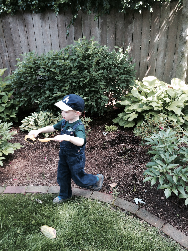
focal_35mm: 29
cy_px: 126
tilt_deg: -28.2
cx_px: 94
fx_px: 210
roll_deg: +3.7
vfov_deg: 61.7
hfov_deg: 48.2
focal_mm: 4.15
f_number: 2.2
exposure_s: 1/120
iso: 64
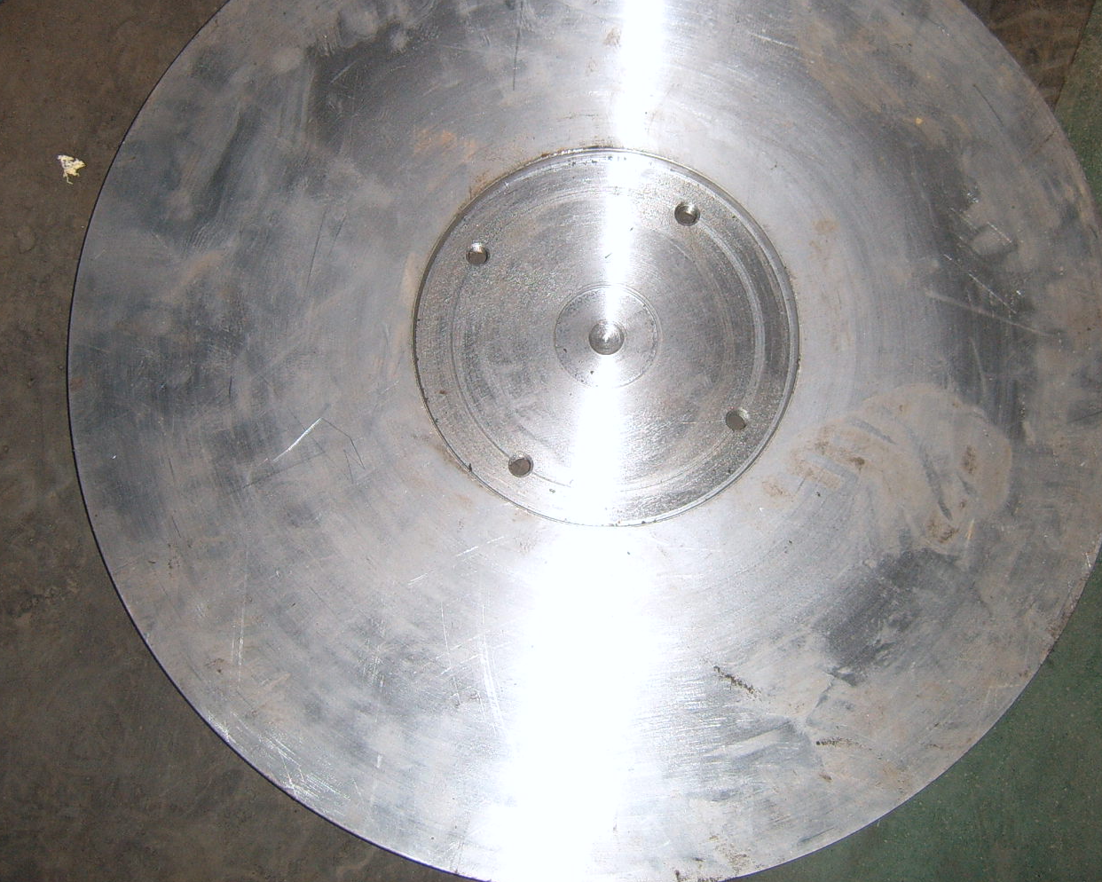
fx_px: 1435
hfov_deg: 42.0
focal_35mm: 44
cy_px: 360
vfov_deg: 34.1
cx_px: 585
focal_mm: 5.8
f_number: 2.8
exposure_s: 1/30
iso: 69
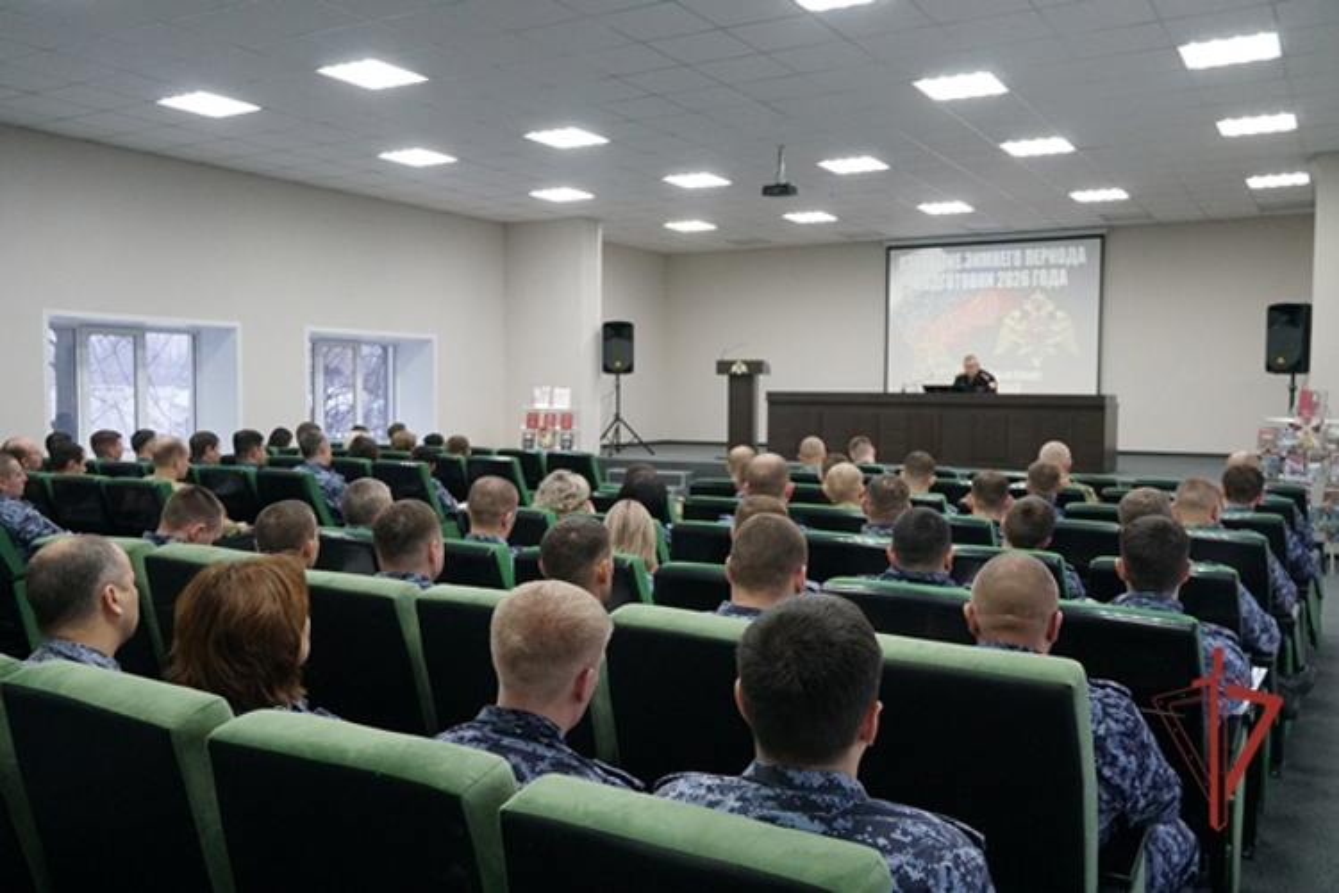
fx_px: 1116
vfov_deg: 43.6
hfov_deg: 61.9
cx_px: 670
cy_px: 446
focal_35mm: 30
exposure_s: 1/160
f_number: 4
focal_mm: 20
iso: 2000
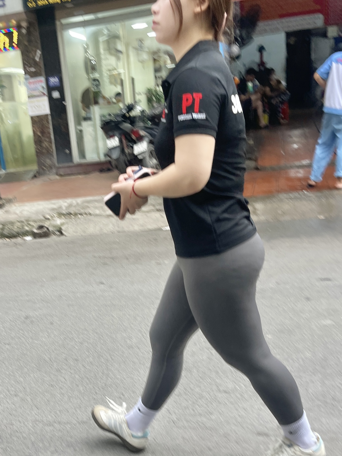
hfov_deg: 54.9
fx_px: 329
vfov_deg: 69.4
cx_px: 171
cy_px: 228
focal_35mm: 25
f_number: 1.6
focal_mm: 5.1
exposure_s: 1/121
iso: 64
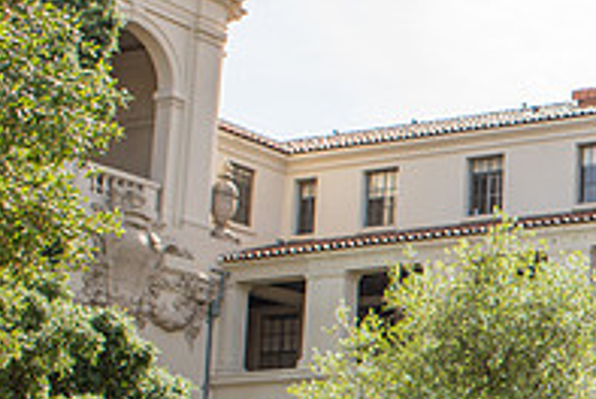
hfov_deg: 19.8
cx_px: 990
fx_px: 1376
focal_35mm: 83
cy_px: 346
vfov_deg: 16.3
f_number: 5.6
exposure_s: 1/200
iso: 100
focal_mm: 24
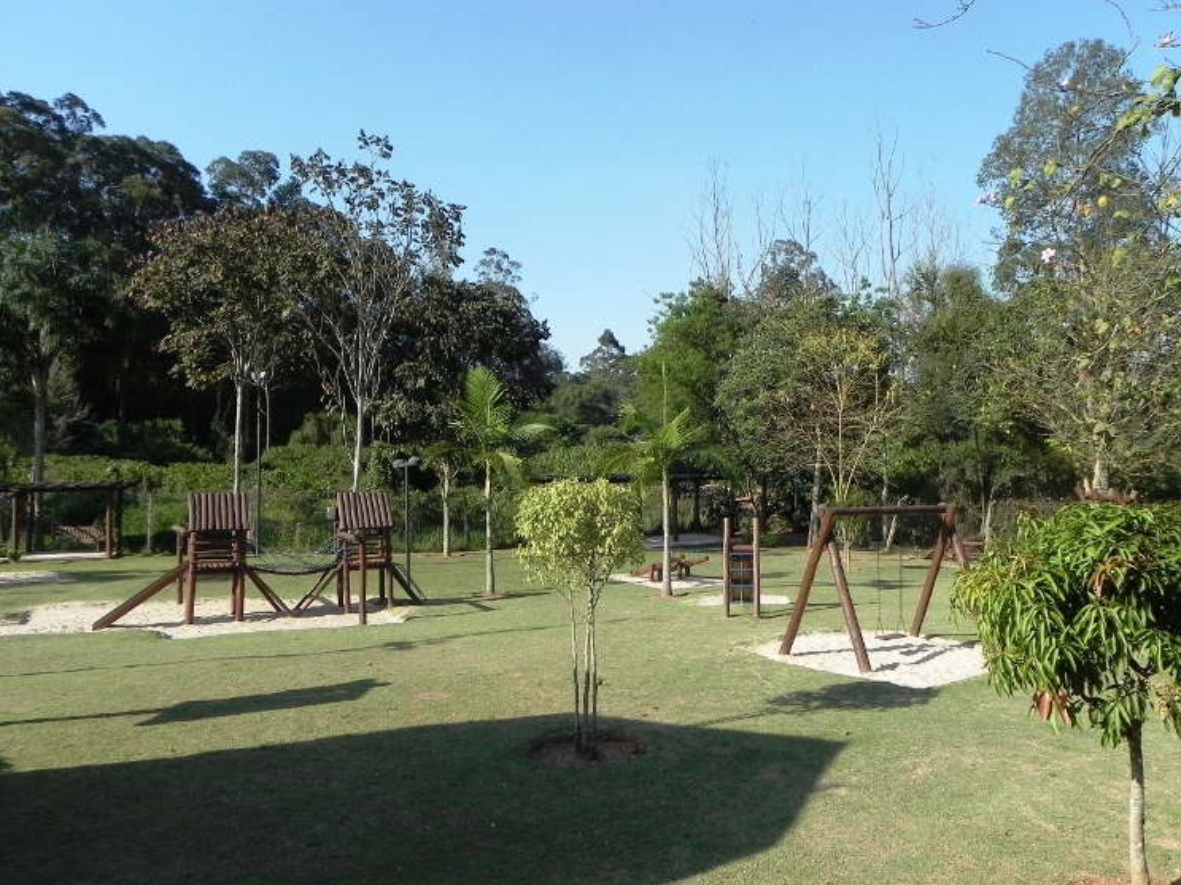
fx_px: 955
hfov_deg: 63.4
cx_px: 633
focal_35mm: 28
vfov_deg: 49.7
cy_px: 426
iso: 160
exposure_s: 1/364
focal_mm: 4.6
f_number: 6.3
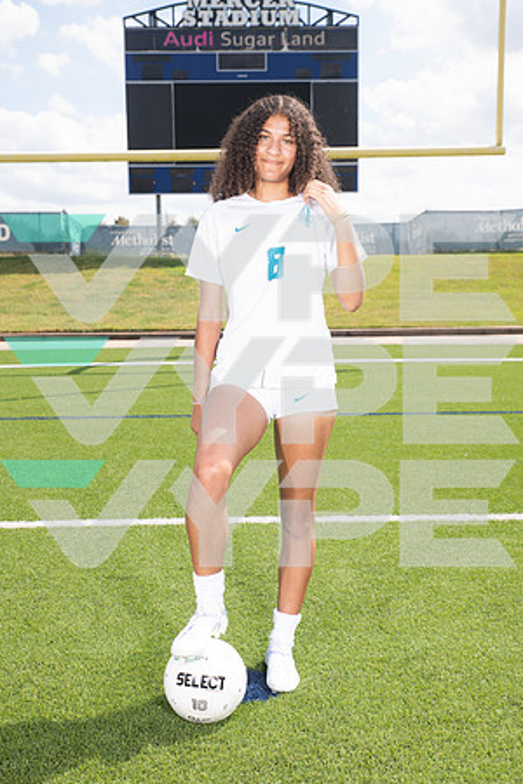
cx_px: 262
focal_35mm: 46
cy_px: 392
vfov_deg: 42.7
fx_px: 1002
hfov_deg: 29.2
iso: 125
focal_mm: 46
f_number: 7.1
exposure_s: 1/320
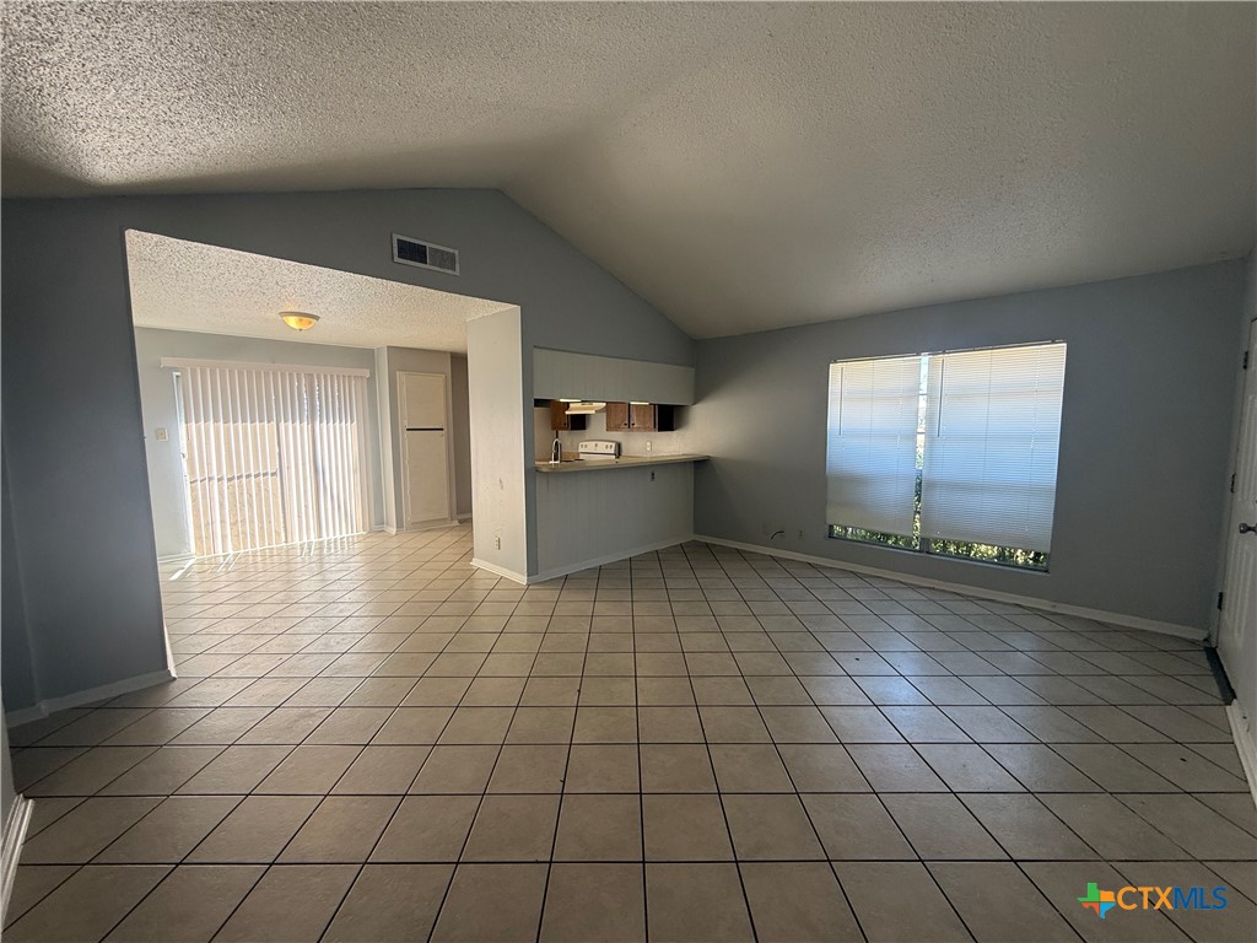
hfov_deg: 102.1
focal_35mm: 14
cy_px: 472
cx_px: 628
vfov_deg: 85.7
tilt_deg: -4.5
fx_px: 508
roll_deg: +1.4
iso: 125
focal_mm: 2.22
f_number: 2.2
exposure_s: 1/120
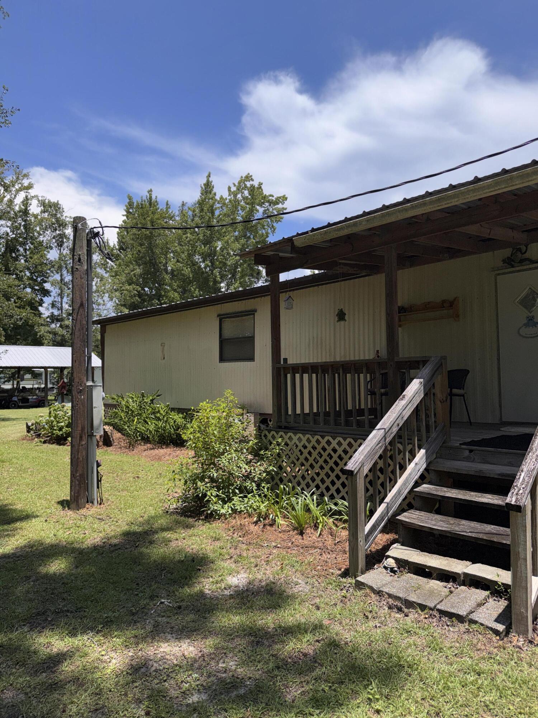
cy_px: 359
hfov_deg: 56.8
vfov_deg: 71.6
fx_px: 497
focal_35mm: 24
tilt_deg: +3.2
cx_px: 269
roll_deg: +0.8
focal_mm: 6.76
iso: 50
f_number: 1.78
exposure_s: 1/6410
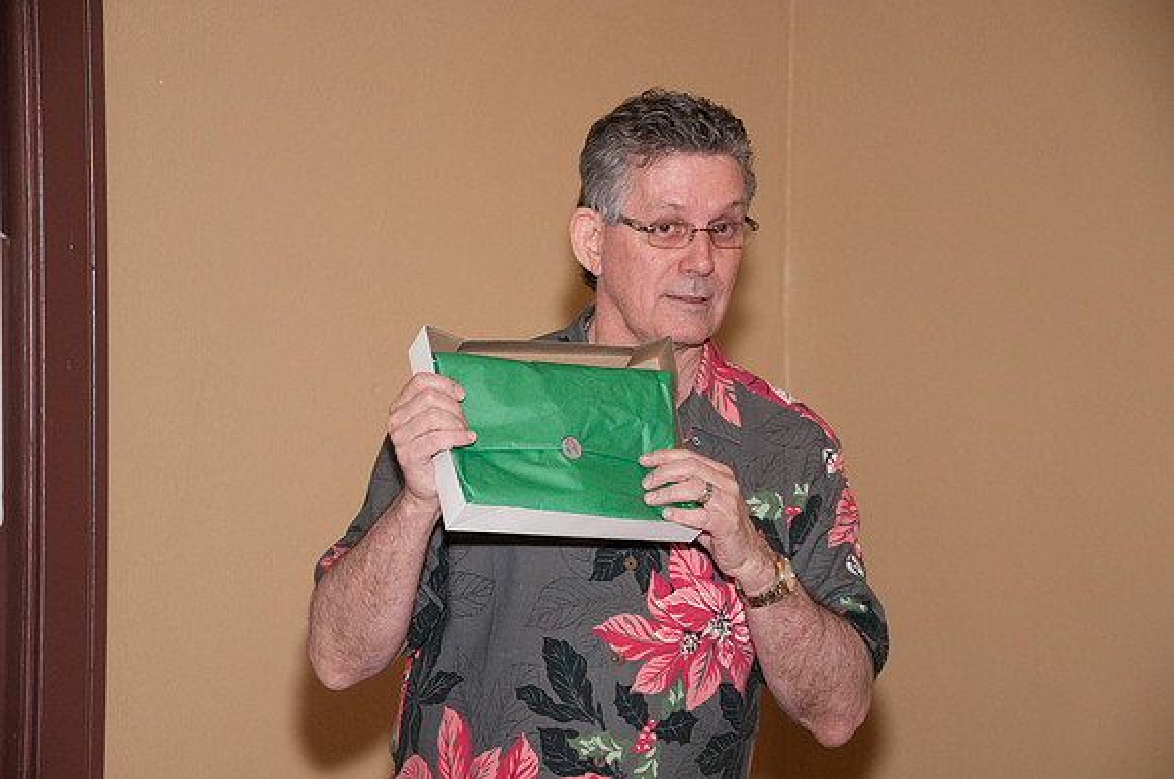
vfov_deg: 12.1
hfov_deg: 18.2
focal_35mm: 112
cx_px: 587
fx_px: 3664
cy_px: 390
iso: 800
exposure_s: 1/80
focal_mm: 75
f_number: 5.6
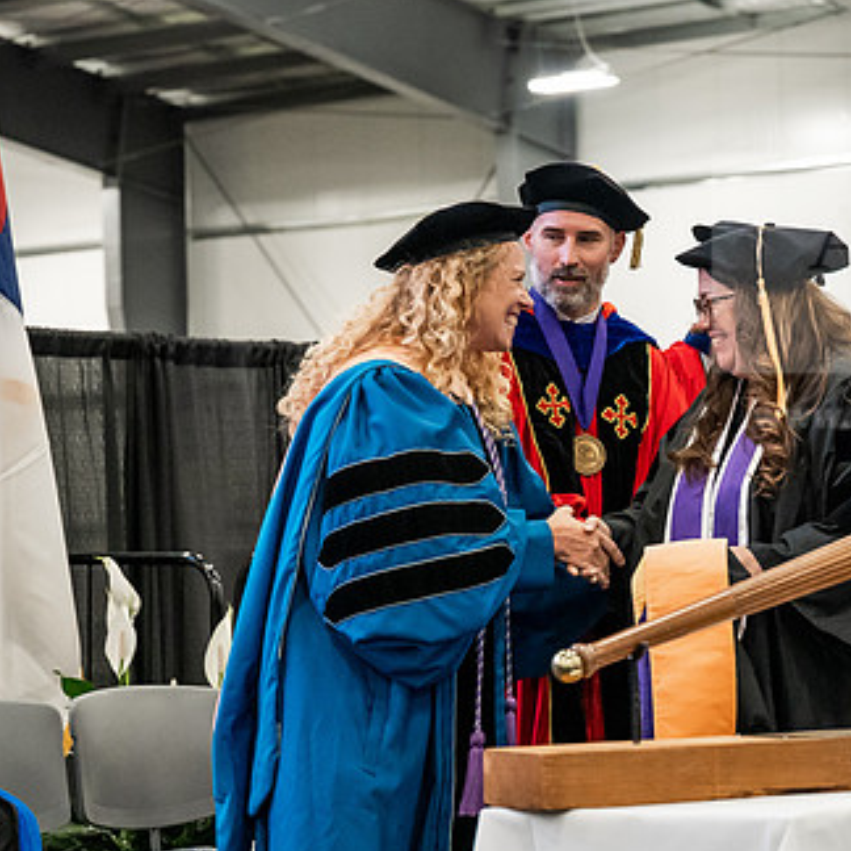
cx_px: 633
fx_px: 3254
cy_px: 471
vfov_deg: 14.9
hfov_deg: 14.8
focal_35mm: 117
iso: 6400
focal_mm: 77
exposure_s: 1/250
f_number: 5
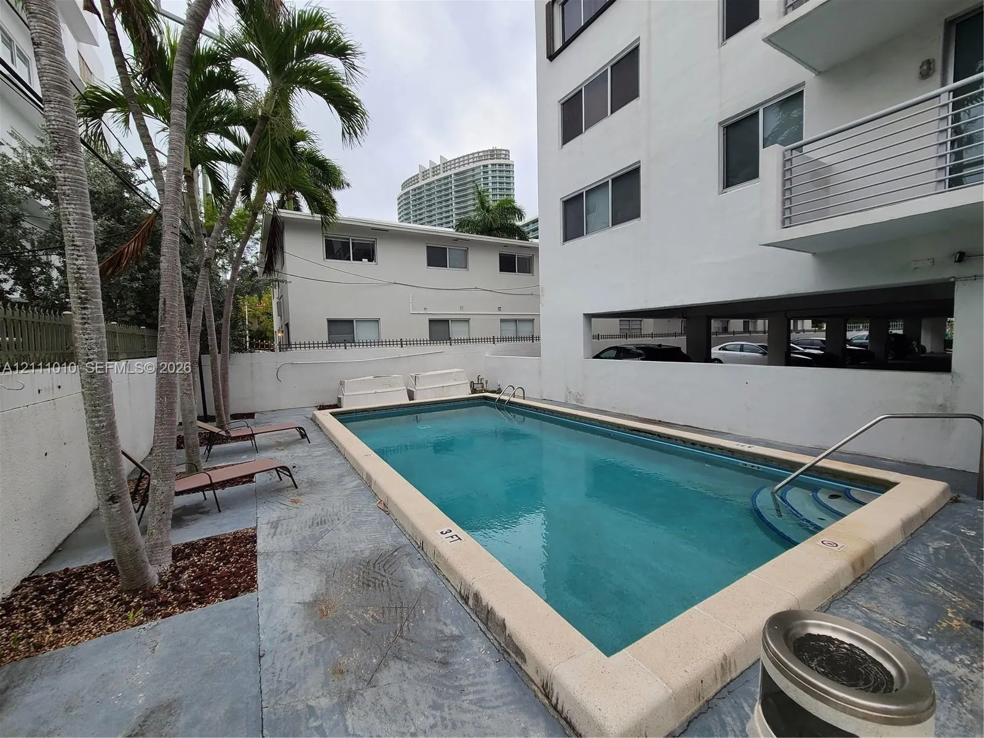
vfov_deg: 89.9
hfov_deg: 106.2
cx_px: 492
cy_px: 369
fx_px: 370
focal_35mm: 13
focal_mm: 2.2
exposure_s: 1/252
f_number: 2.2
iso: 50
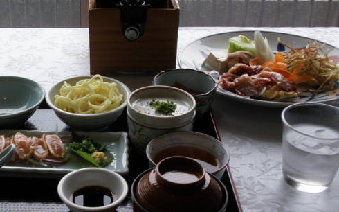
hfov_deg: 31.3
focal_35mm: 64
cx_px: 75
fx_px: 591
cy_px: 117
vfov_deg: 20.3
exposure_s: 1/160
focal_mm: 6.6
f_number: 3.5
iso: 64
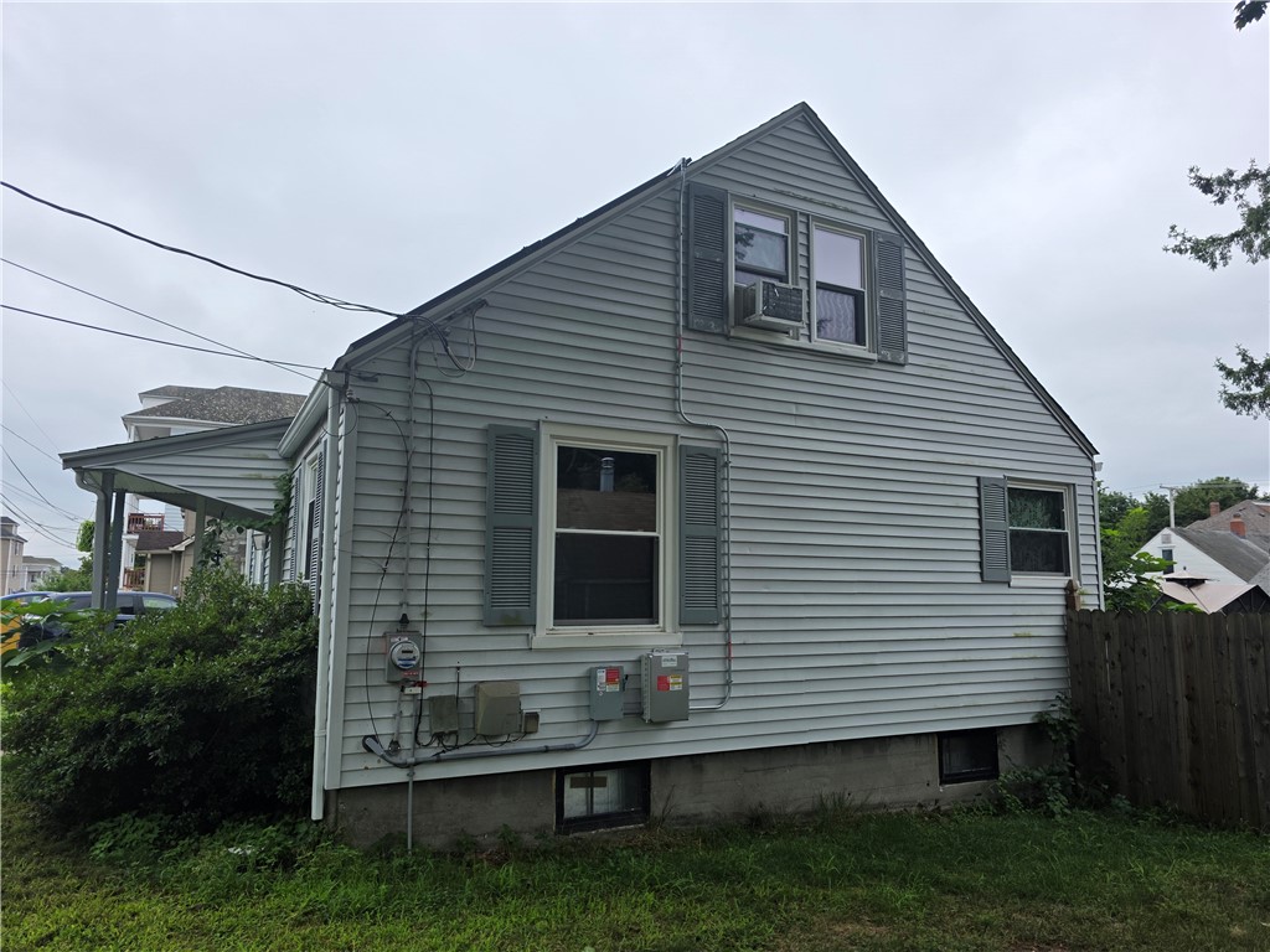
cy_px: 476
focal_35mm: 23
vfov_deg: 58.9
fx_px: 844
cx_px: 635
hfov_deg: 73.9
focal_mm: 6.3
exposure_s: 1/2271
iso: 80
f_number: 1.7
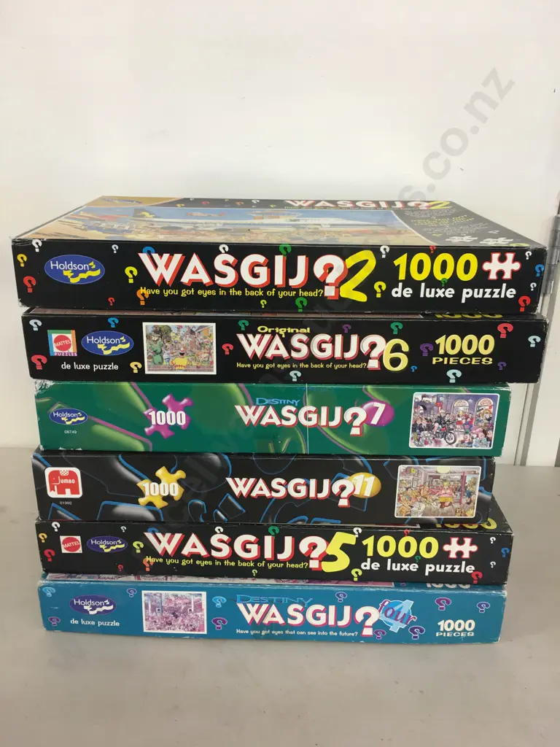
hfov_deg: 48.2
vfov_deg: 61.7
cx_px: 280
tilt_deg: -19.3
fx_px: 626
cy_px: 374
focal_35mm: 29
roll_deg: -2.5
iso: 40
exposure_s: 1/17
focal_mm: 4.15
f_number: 2.2
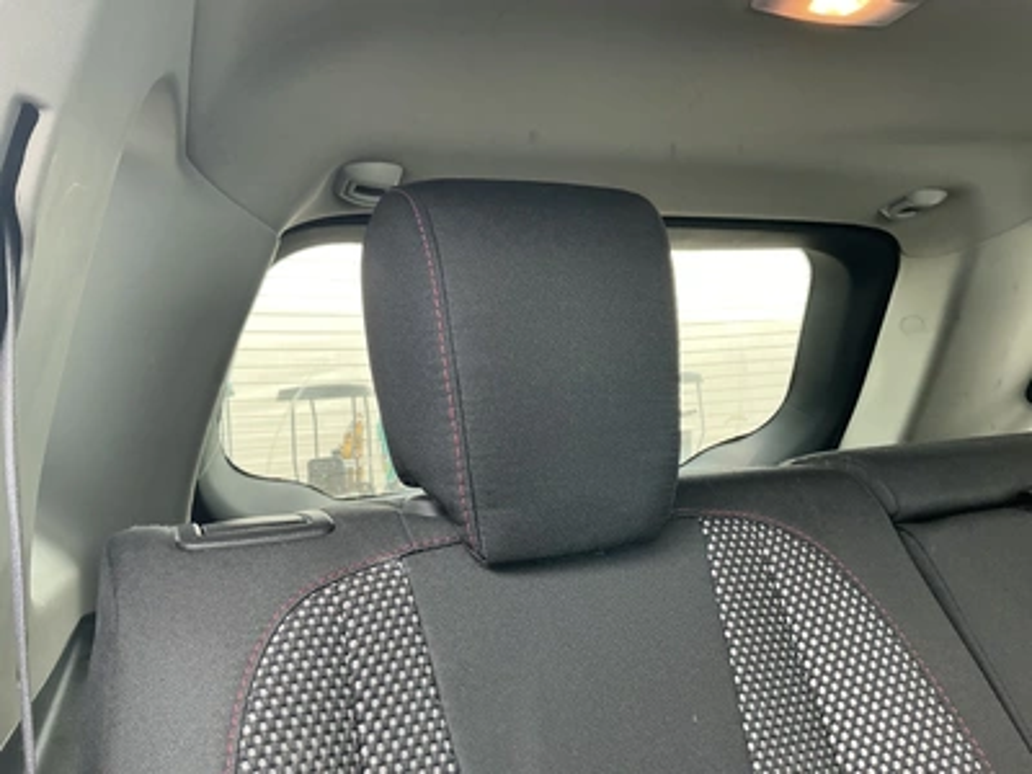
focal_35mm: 28
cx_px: 516
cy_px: 387
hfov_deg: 63.4
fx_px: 835
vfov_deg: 49.7
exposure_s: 1/115
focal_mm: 3
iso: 64
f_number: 1.8
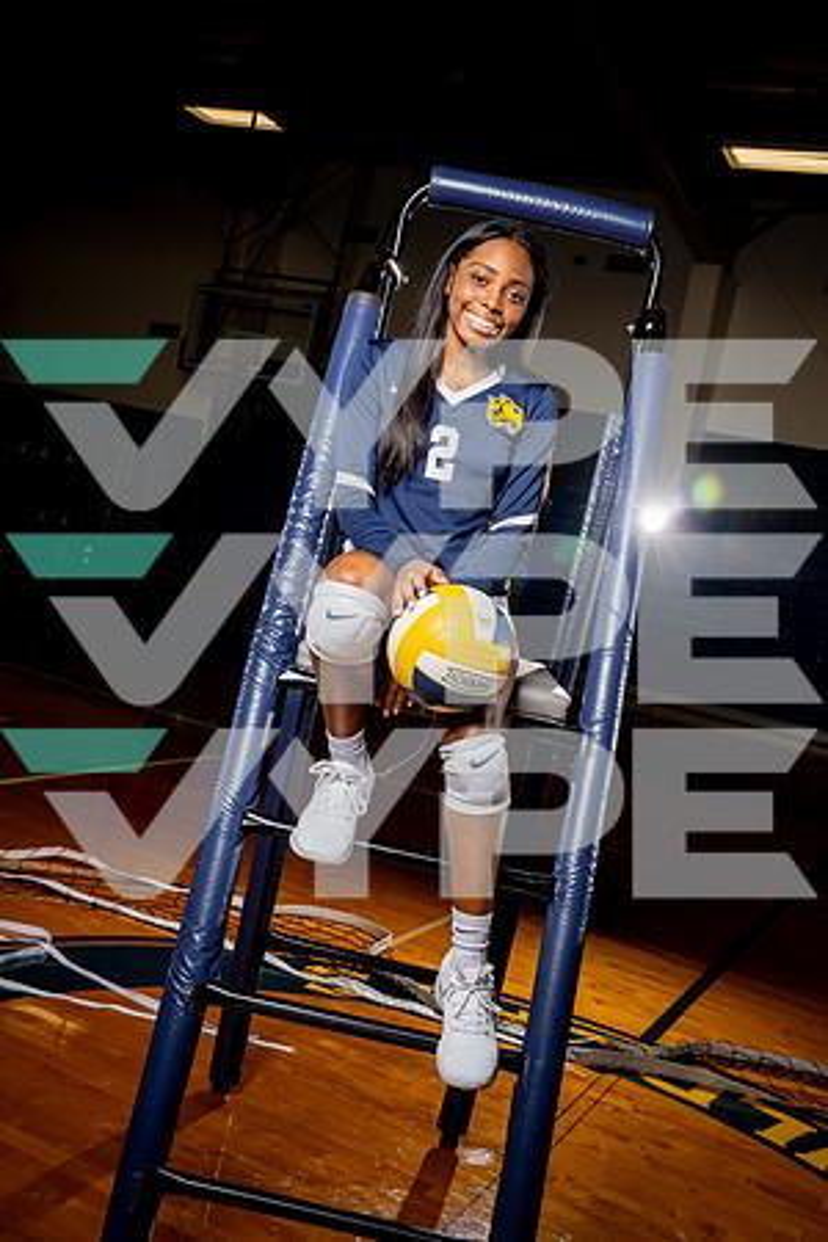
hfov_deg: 35.1
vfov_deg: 50.7
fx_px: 1311
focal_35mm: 38
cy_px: 621
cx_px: 414
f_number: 8
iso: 400
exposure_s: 1/250
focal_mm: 38
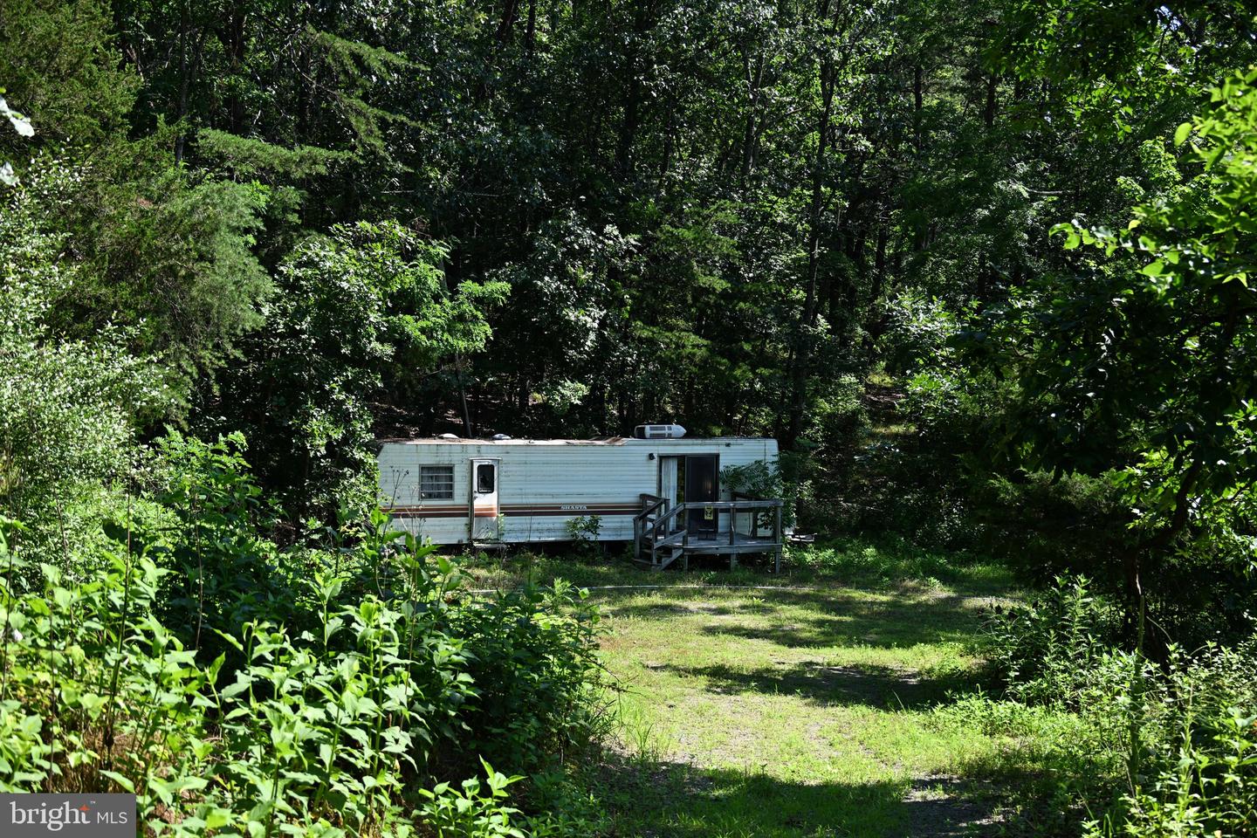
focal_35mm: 50
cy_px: 419
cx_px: 628
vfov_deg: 27.0
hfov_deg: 39.6
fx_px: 1746
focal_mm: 50
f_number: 6.3
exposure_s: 1/160
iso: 100
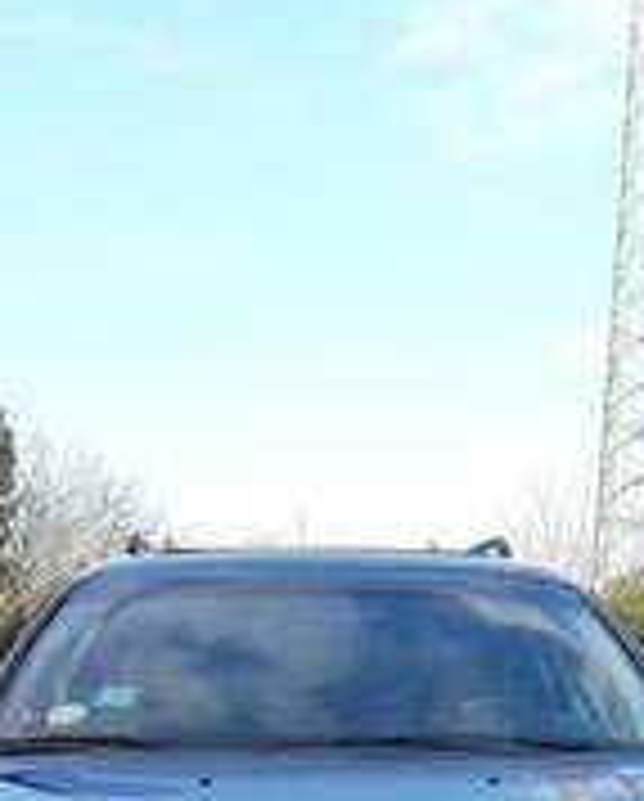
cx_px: 369
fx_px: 1806
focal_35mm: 76
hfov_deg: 20.2
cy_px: 918
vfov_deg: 23.3
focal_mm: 3.7
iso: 40
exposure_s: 1/421
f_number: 1.9
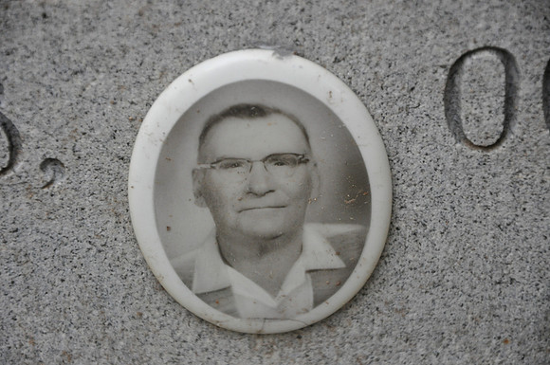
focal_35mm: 158
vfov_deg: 8.7
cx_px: 275
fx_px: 2403
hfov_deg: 13.1
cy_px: 182
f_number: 5.6
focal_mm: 105
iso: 800
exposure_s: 1/160
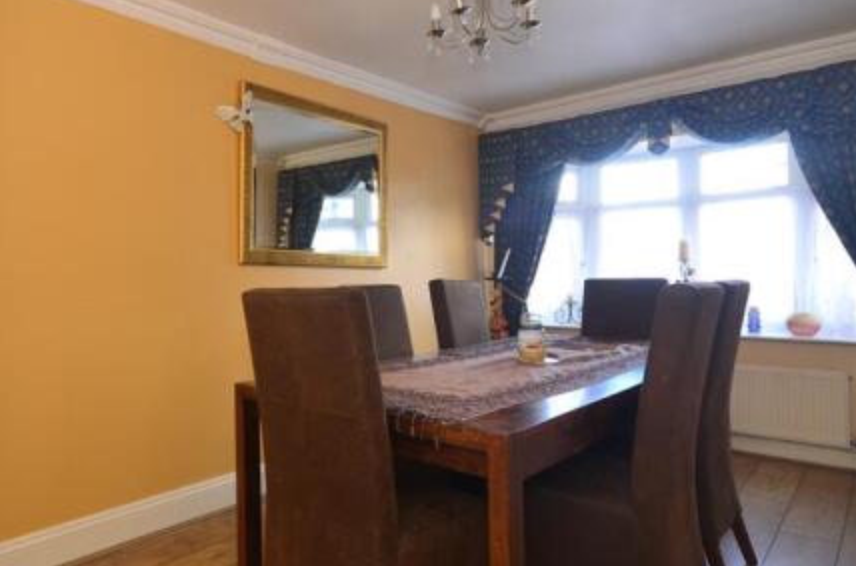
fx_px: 545
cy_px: 266
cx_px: 270
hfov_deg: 73.4
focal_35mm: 23
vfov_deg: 54.8
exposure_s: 1/8
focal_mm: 10
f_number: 8
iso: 200
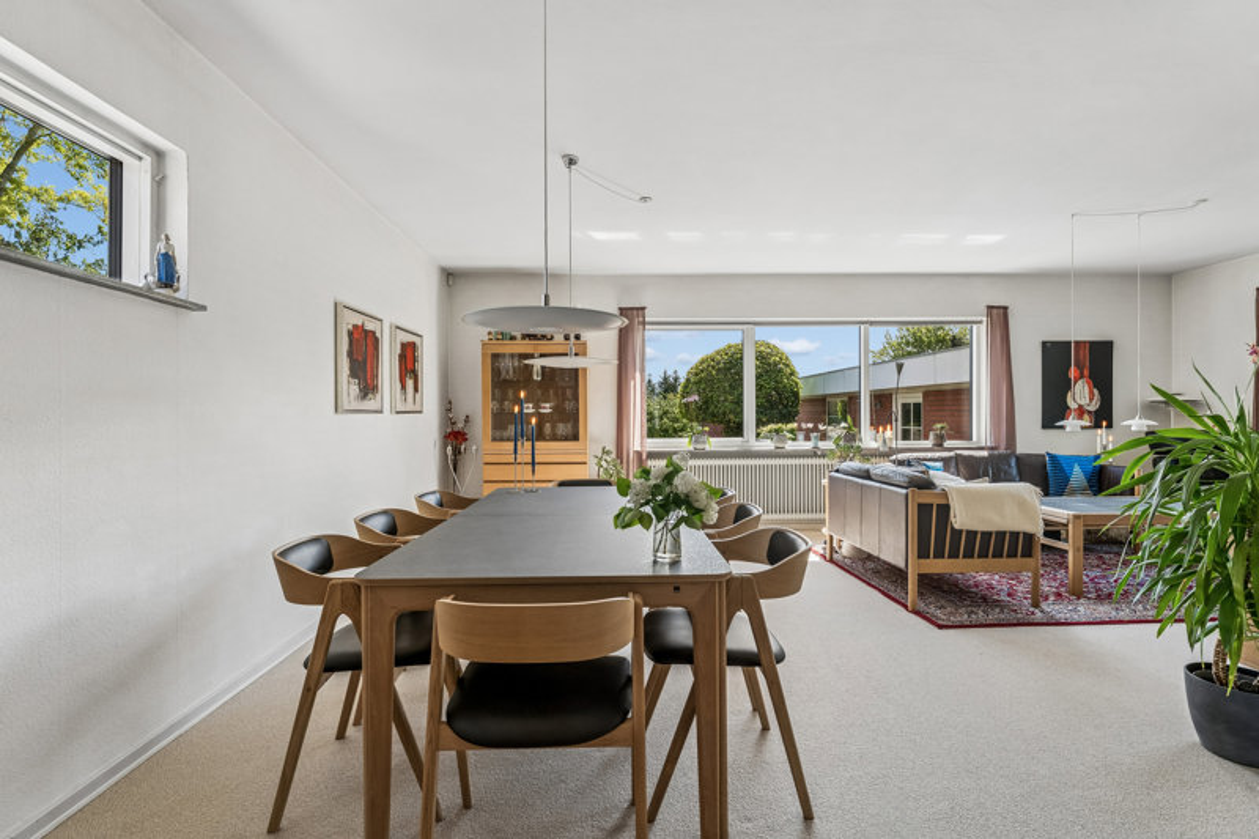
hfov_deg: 92.6
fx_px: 601
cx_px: 630
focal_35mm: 17
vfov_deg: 69.8
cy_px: 420
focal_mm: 17.2
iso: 800
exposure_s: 1/200
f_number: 7.1
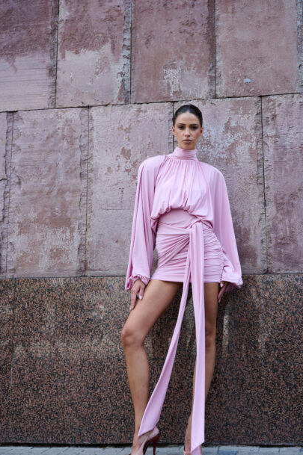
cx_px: 163
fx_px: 620
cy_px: 242
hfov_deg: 27.5
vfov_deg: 40.4
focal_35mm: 49
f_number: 5.6
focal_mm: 42
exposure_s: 1/125
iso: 160
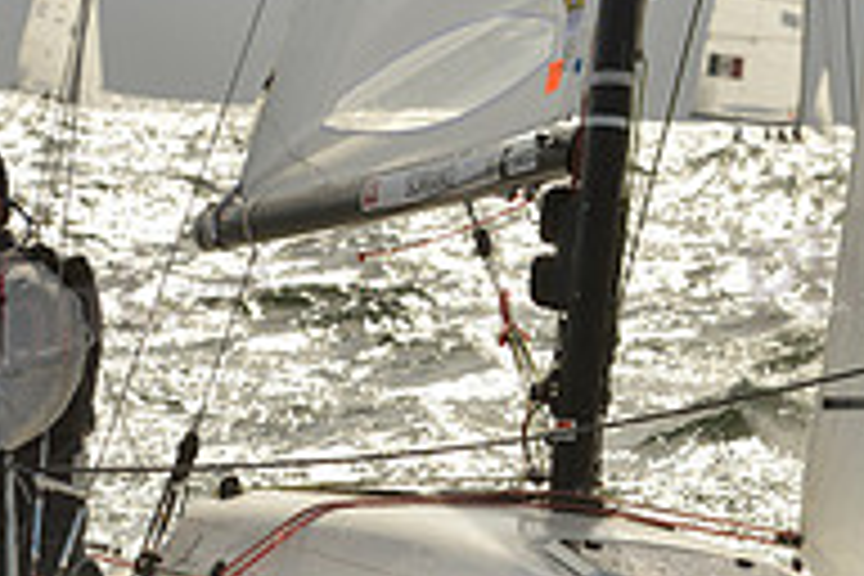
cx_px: 508
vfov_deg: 4.5
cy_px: 515
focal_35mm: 302
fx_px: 7247
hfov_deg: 6.8
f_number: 9
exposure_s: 1/2500
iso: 400
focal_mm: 100
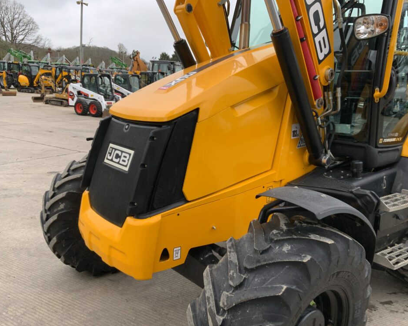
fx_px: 374
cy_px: 160
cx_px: 205
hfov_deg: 57.2
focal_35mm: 31
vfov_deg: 47.1
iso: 16
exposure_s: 1/422
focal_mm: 3
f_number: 1.8
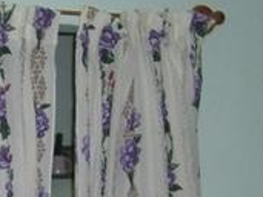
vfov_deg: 10.0
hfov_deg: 13.5
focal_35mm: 142
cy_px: 334
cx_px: -63
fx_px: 1078
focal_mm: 7.9
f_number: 2.8
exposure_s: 1/60
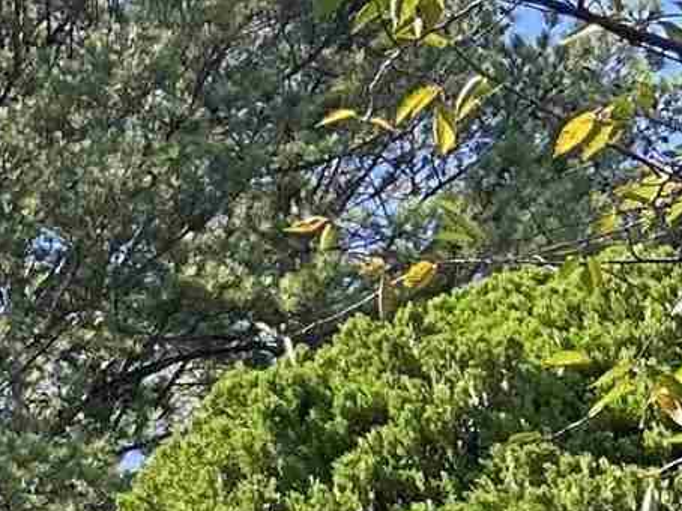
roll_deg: -0.4
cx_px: -829
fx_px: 3466
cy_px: 1033
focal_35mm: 176
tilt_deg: +13.4
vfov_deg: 8.0
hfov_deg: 10.1
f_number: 1.5
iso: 50
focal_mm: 5.7
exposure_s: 1/614
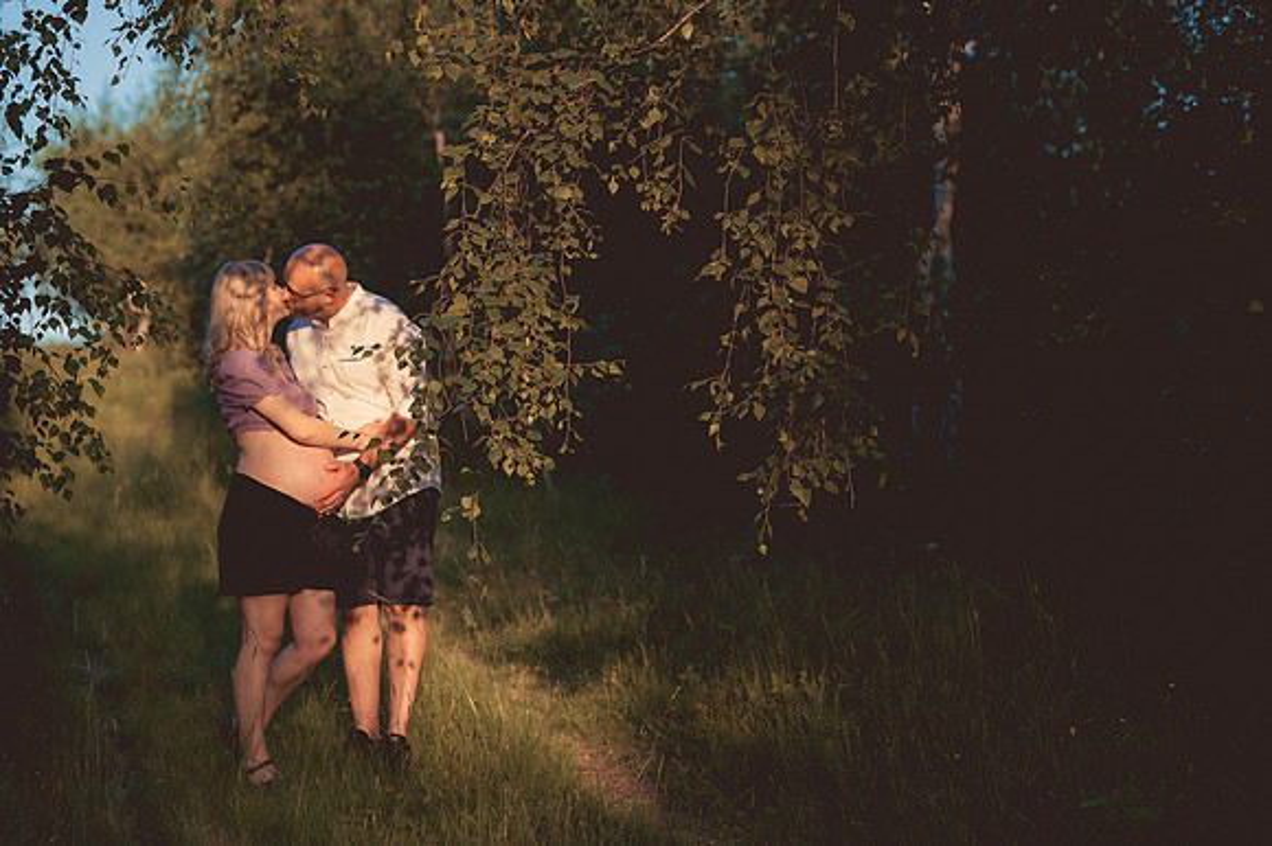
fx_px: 3002
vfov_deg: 16.1
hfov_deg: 23.9
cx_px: 636
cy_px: 423
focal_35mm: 85
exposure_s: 1/1250
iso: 400
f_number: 3.5
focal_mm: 85
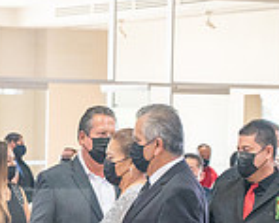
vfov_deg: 6.0
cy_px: 232
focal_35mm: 258
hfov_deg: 7.4
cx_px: -70
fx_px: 2128
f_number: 4
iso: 2500
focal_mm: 70
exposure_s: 1/200
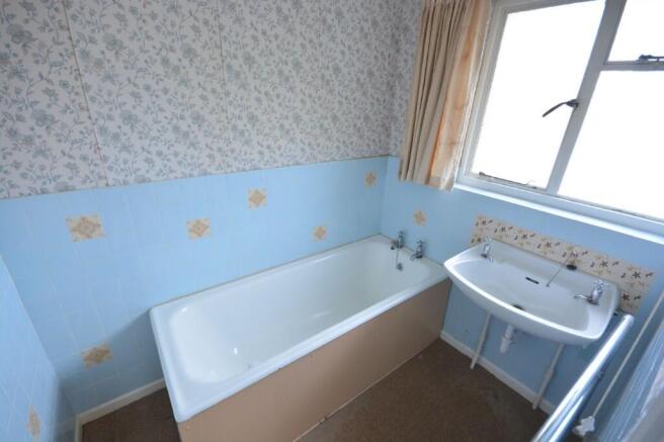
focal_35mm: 15
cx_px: 332
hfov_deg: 100.4
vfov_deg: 77.3
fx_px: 277
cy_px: 221
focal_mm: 10
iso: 400
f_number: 8
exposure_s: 1/25
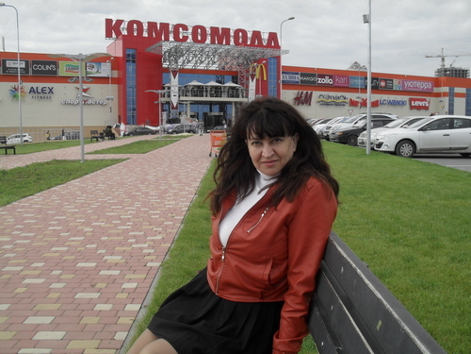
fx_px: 476
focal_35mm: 35
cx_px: 236
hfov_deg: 52.6
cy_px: 177
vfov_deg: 40.7
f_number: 8.4
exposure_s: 1/125
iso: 100
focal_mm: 6.3
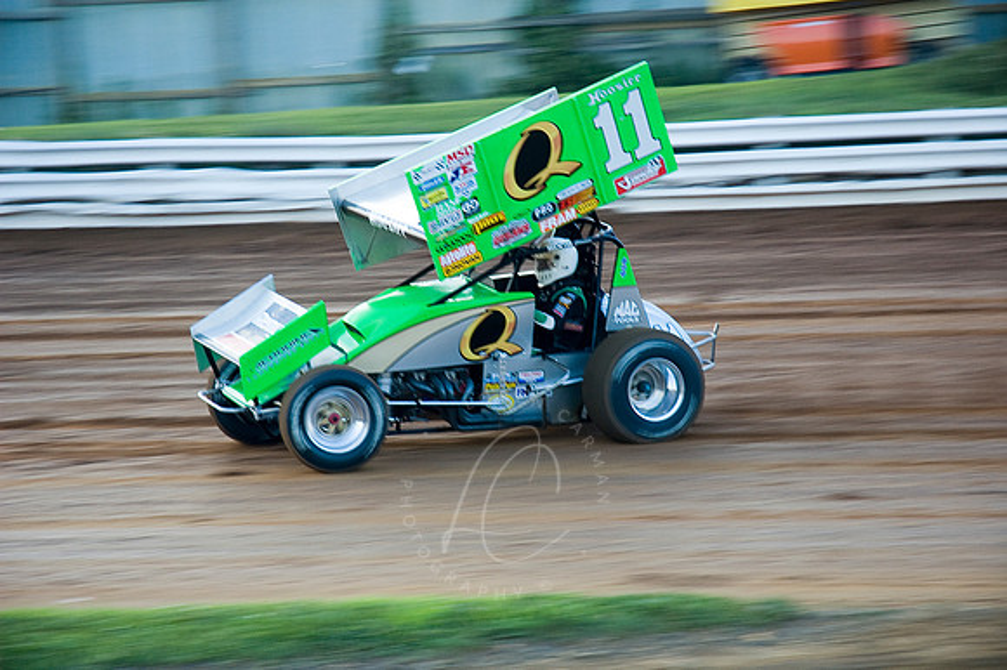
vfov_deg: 13.0
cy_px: 335
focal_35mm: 105
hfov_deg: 19.5
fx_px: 2935
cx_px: 504
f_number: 5
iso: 200
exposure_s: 1/160
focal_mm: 70
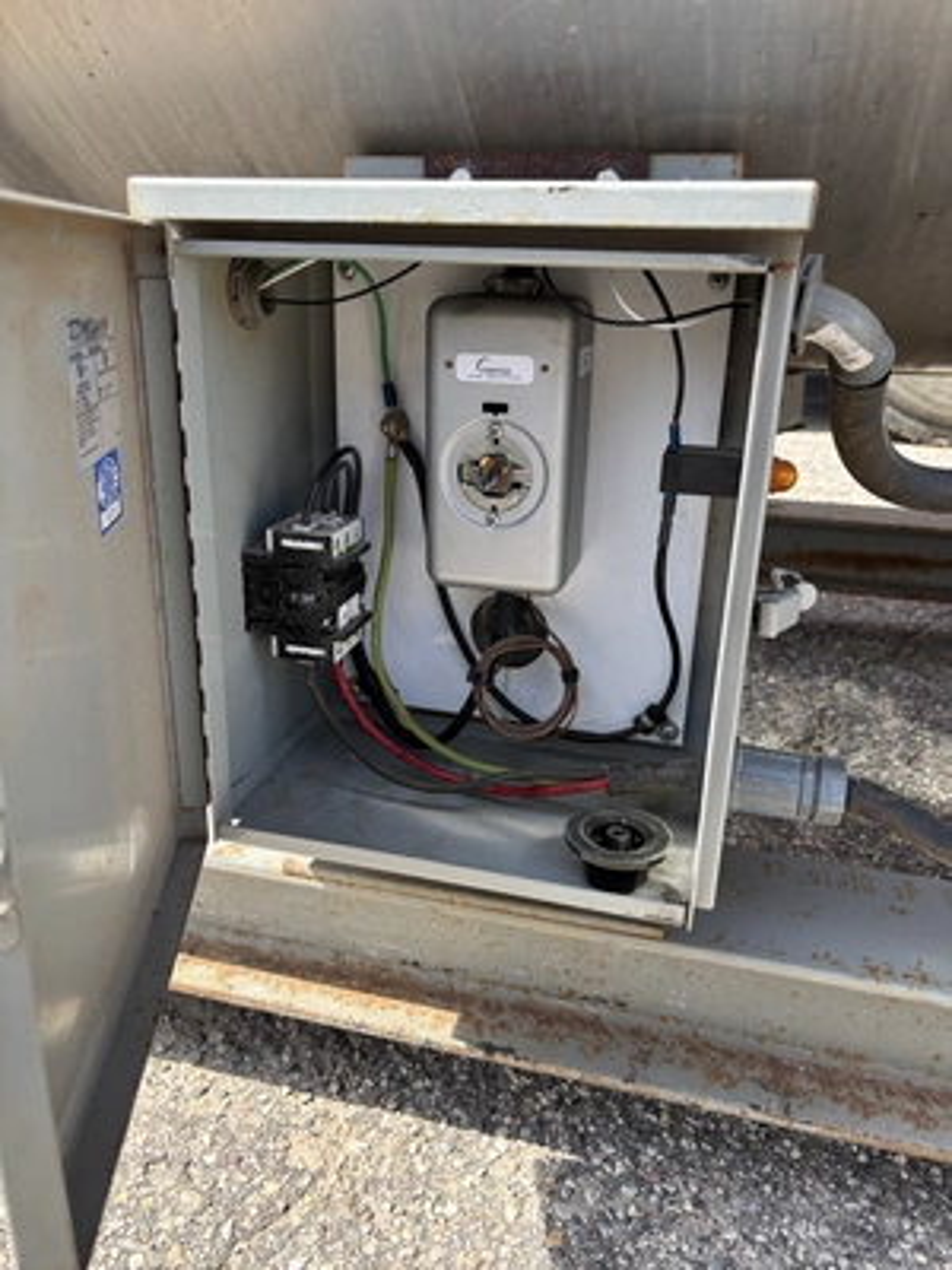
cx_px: 476
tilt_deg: -21.0
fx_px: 953
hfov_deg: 53.1
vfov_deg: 67.3
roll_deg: -4.0
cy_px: 635
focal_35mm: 26
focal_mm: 5.96
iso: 50
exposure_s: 1/559
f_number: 1.6
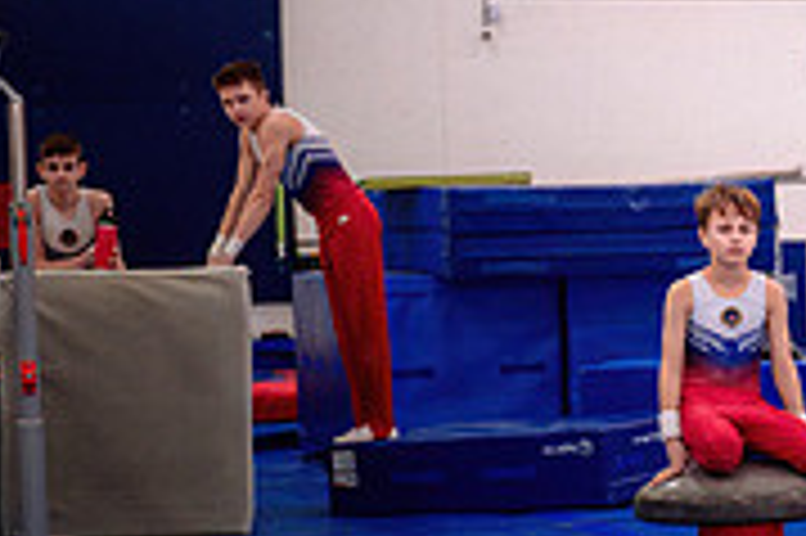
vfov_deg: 9.9
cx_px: 1243
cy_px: 360
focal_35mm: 138
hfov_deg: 13.9
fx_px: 3087
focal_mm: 38
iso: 1600
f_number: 2.8
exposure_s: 1/1000
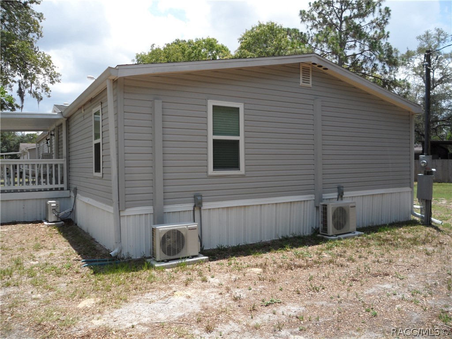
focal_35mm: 27
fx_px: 353
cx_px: 226
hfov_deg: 65.3
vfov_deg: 51.4
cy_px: 170
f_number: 3.5
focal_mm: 4.9
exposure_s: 1/750
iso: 80
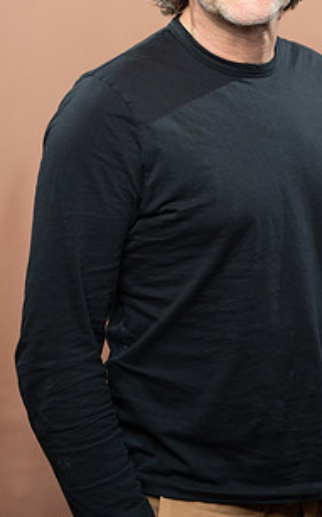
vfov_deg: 19.2
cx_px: 244
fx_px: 1518
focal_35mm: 108
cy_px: 154
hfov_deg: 12.1
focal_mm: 72
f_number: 4
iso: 320
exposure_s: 1/160
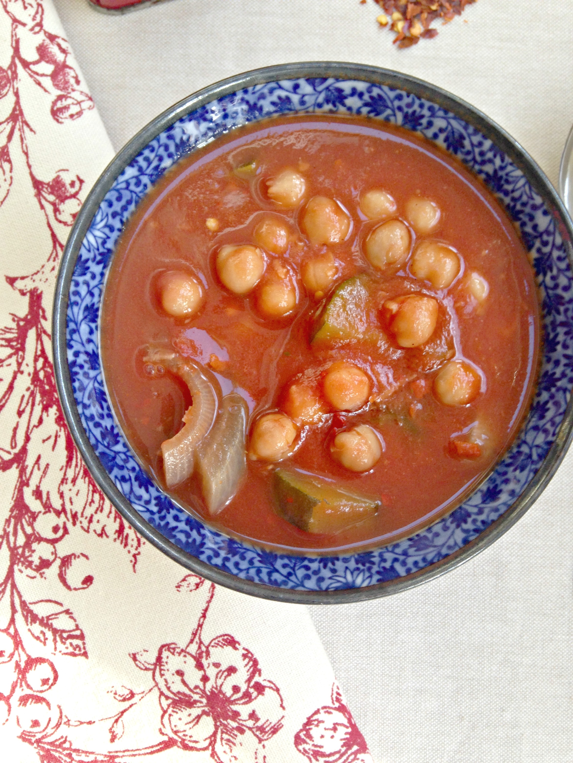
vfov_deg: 55.4
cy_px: 382
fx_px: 728
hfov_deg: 42.9
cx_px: 286
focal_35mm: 33
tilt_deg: -87.0
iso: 80
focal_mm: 4.12
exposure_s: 1/20
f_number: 2.4
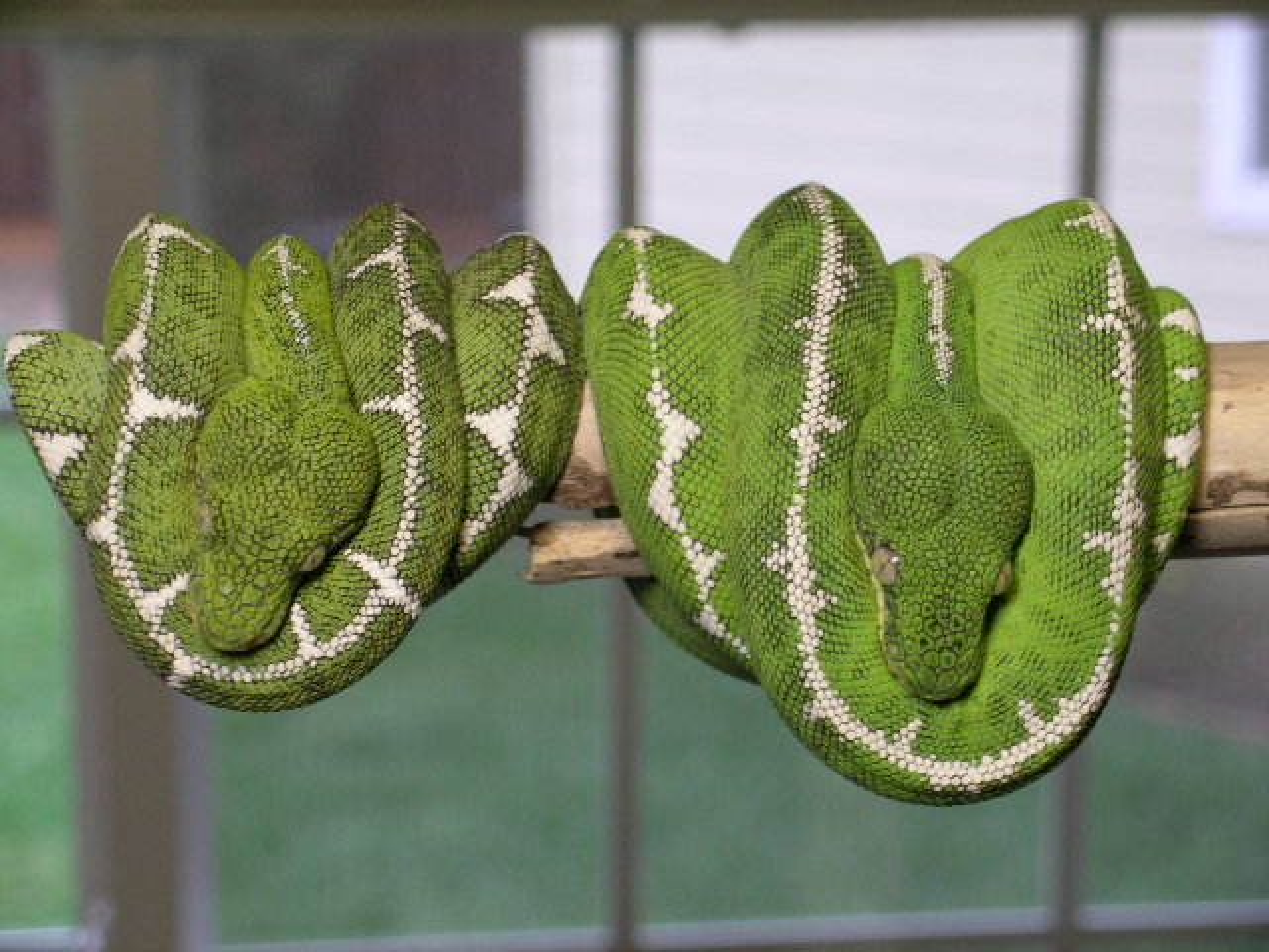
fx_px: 3299
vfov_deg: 16.4
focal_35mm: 90
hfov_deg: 21.8
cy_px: 476
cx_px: 634
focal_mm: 18.8
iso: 50
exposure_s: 1/18.1
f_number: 4.3
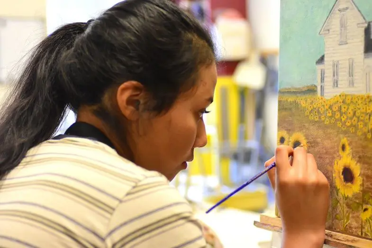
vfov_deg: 18.9
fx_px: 744
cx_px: 186
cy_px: 124
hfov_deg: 28.1
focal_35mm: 72
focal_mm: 48
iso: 2000
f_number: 2.8
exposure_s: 1/400
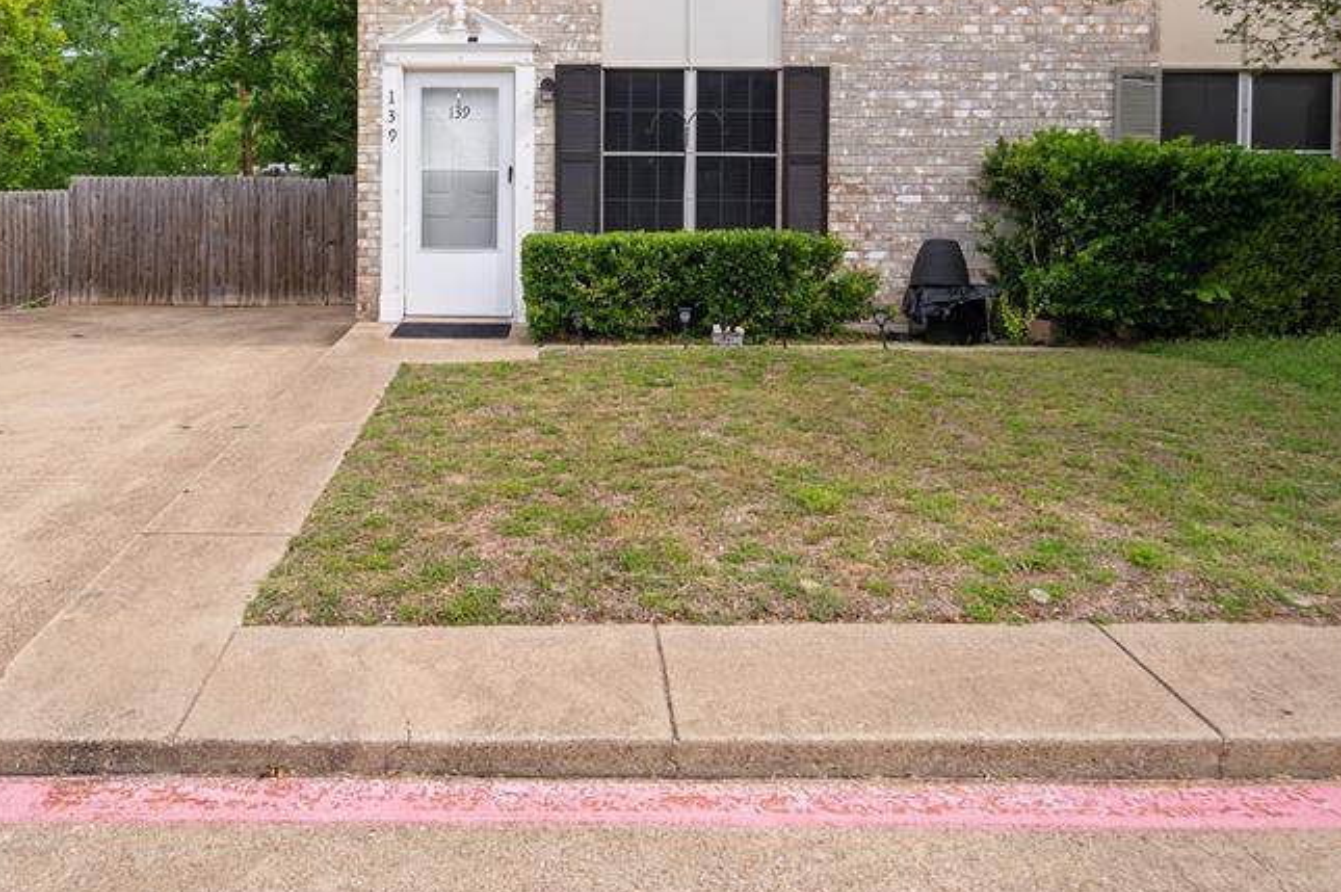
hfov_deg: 66.7
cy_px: 266
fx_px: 1005
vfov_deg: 46.7
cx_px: 532
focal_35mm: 27
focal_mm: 17
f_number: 7.1
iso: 800
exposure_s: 1/200
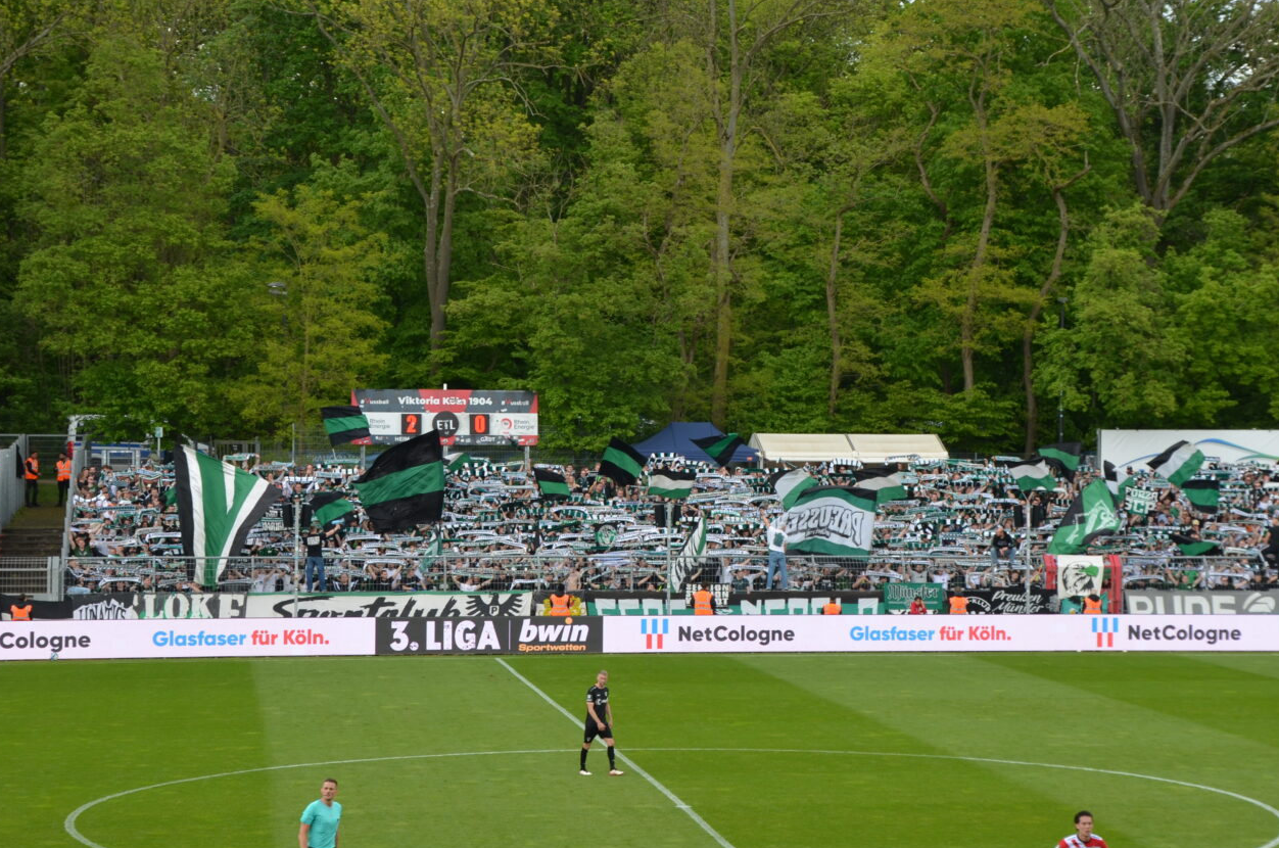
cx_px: 738
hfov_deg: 22.2
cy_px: 430
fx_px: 3263
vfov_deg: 14.8
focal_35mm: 92
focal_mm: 48
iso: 200
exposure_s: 1/160
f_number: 6.3
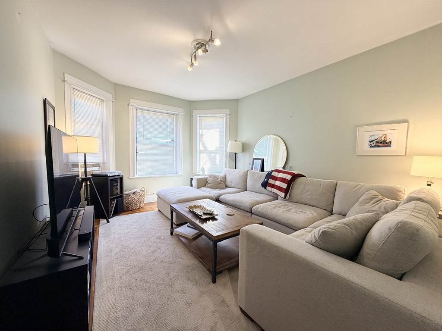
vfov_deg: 85.7
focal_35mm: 14
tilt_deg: -3.9
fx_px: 179
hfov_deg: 102.1
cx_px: 221
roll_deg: -0.8
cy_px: 166
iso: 160
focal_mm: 2.22
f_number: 2.2
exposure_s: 1/60
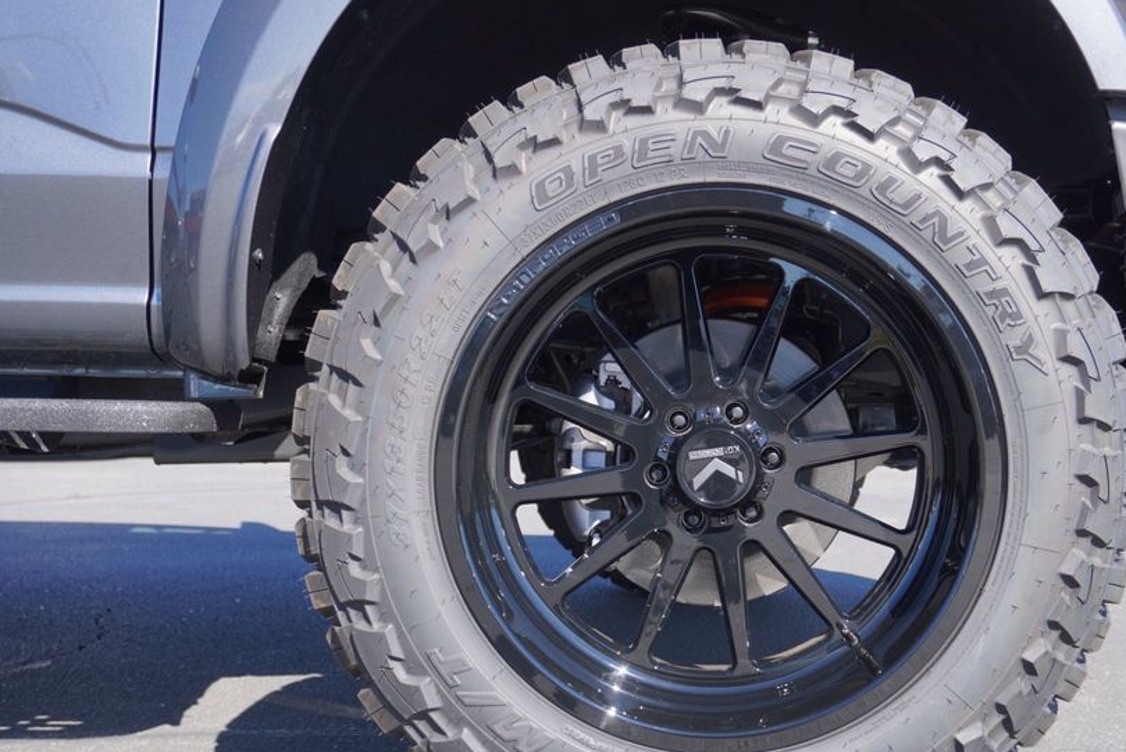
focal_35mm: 44
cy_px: 467
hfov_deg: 44.5
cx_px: 695
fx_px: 1365
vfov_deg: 30.7
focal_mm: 23
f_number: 4.5
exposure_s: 1/250
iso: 100
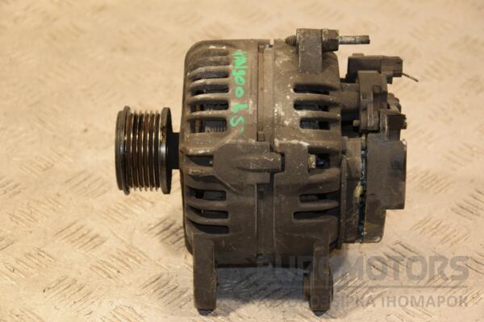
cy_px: 161
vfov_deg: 13.8
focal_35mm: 99
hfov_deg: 20.6
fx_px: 1331
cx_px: 242
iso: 800
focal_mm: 66
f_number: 5.3
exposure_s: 1/80
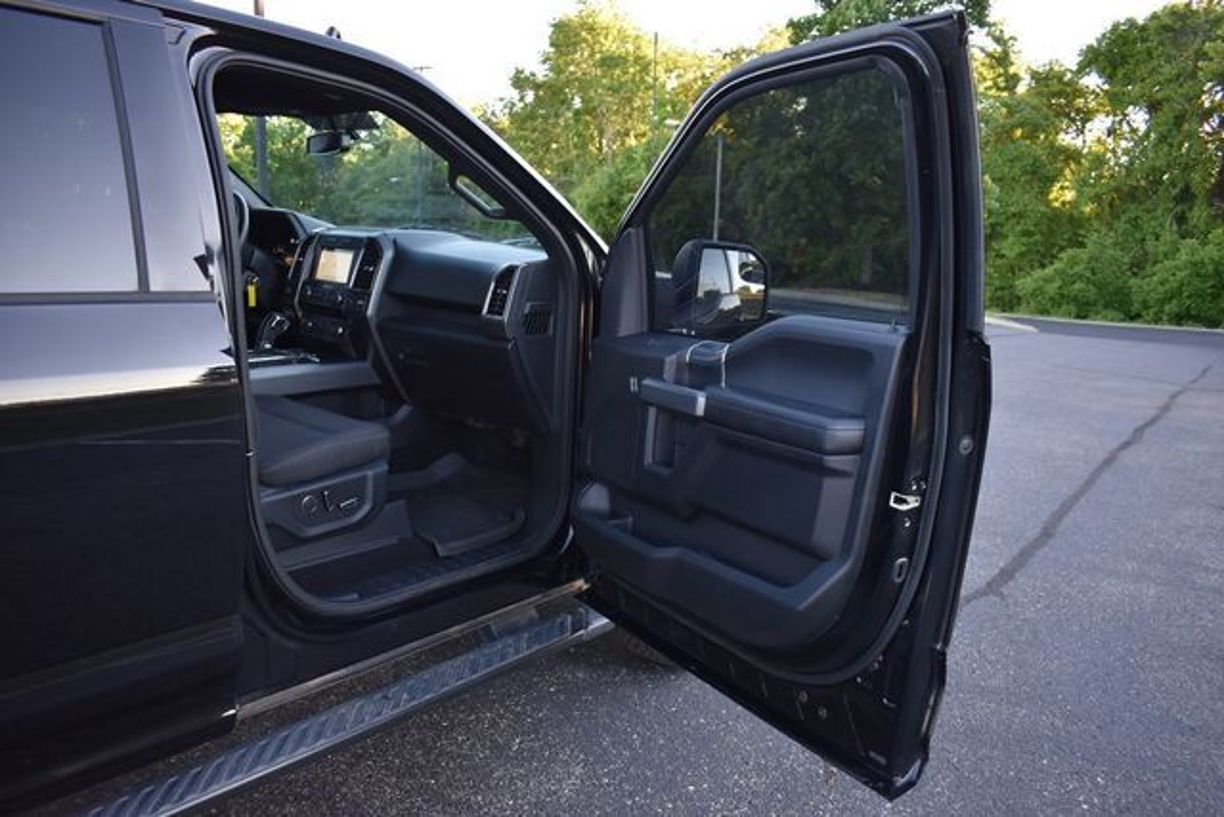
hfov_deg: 67.4
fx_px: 918
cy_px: 408
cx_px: 612
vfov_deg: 48.0
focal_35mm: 27
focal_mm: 18
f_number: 3.5
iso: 640
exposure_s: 1/250
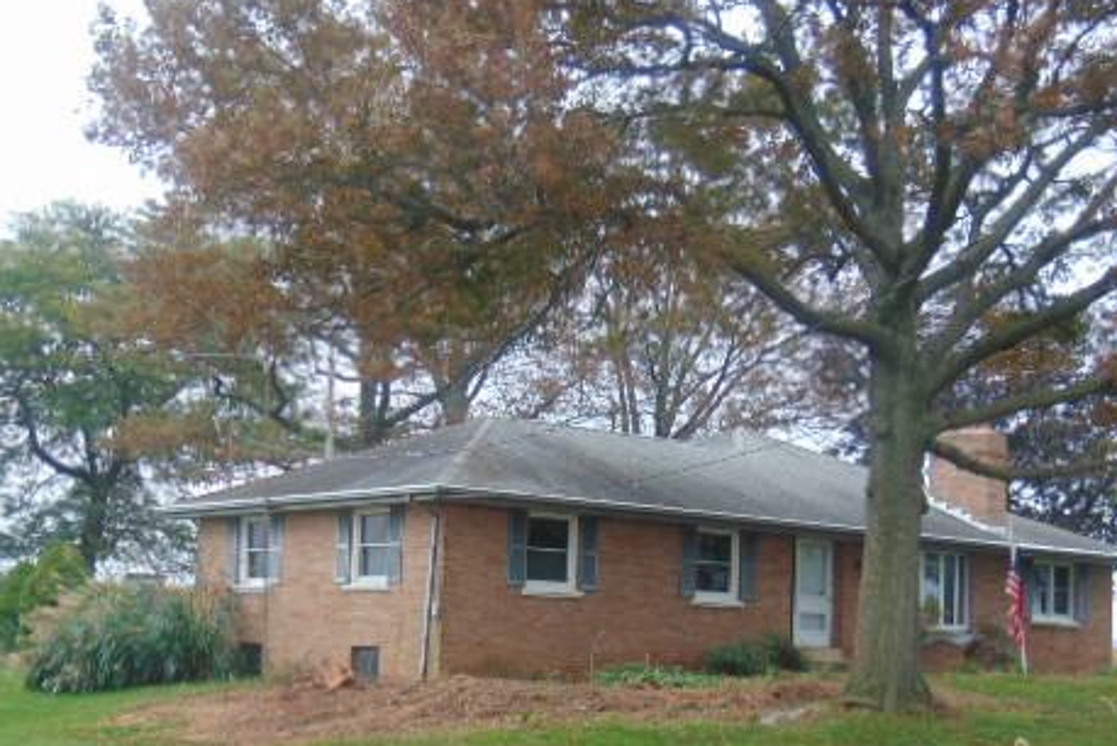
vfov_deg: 22.1
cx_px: 566
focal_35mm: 61
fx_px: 1894
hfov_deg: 32.9
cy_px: 556
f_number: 3.3
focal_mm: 7.6
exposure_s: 1/250
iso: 80
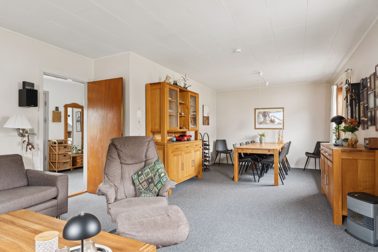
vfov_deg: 56.1
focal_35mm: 22
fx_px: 236
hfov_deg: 77.3
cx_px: 189
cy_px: 126
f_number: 8
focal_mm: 15
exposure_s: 1/3.33
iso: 400
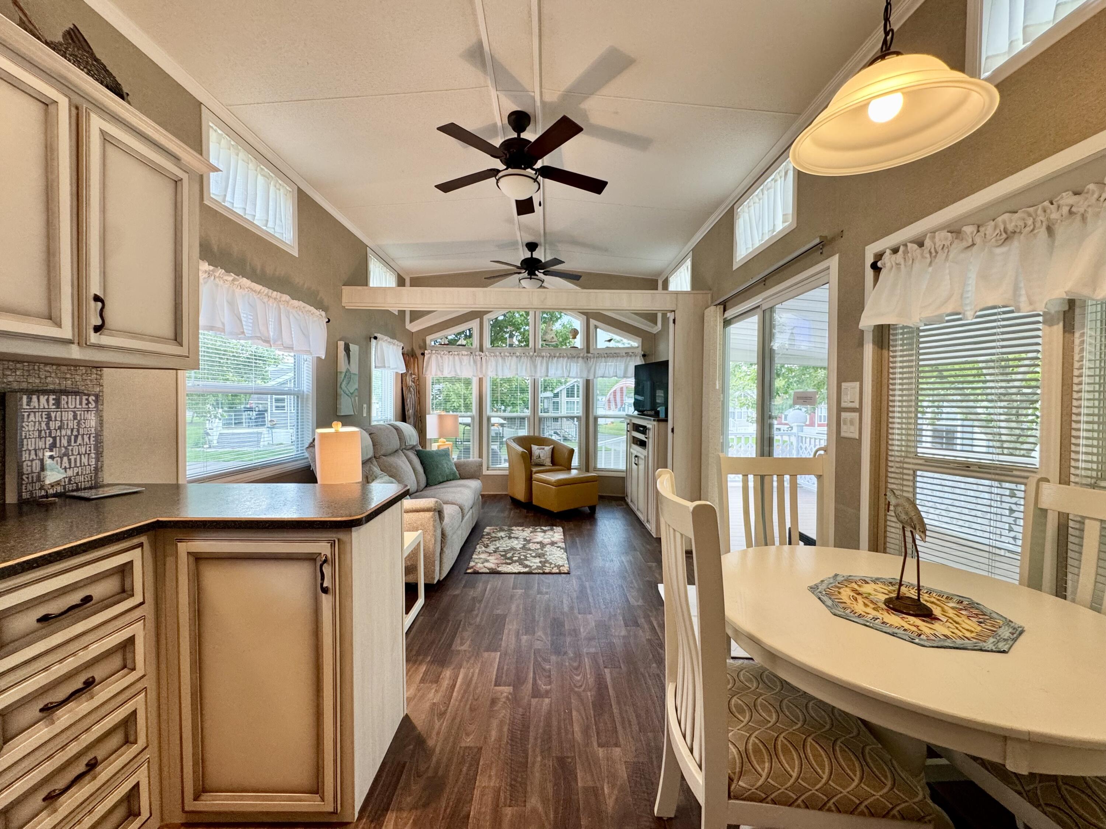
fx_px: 447
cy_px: 414
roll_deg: -0.9
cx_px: 553
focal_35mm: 14
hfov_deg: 102.1
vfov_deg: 85.7
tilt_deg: -1.8
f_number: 2.2
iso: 160
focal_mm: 2.22
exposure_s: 1/120
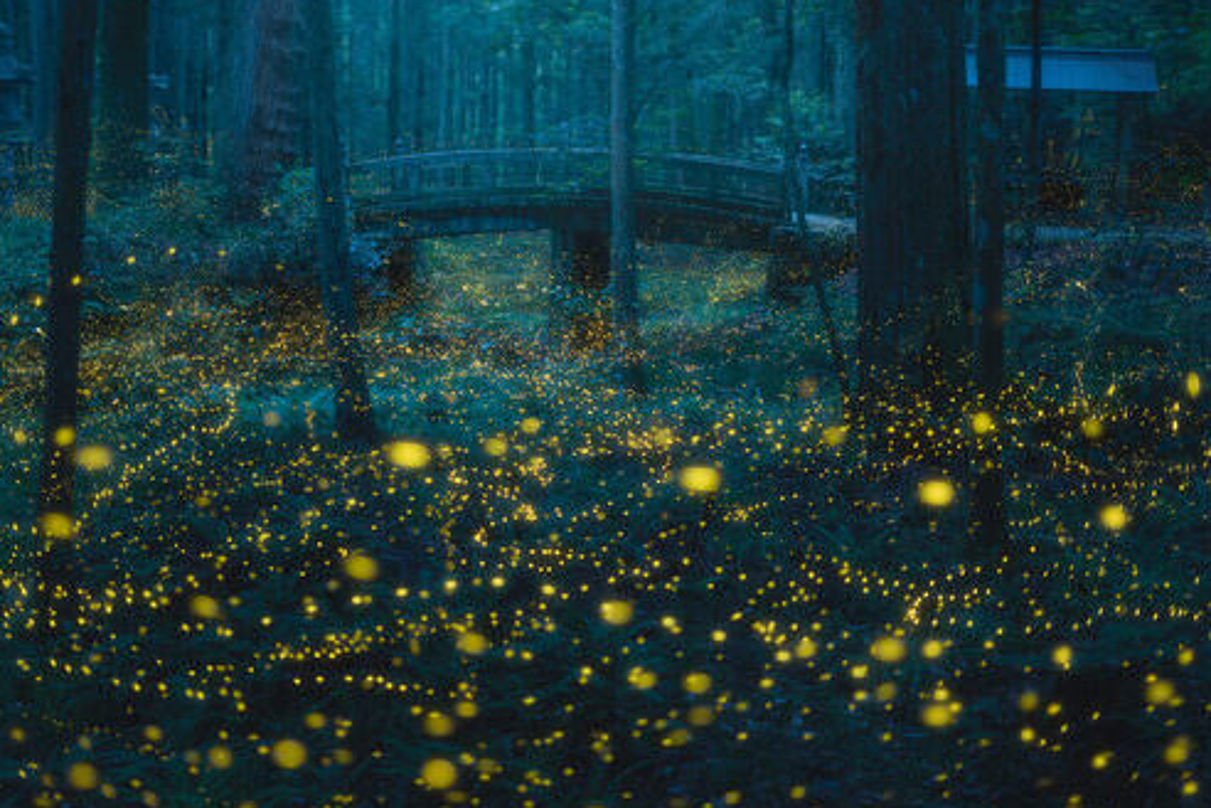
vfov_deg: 22.3
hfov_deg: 32.9
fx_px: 2052
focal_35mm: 61
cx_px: 559
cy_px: 404
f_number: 1.8
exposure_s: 20
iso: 3200
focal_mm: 50
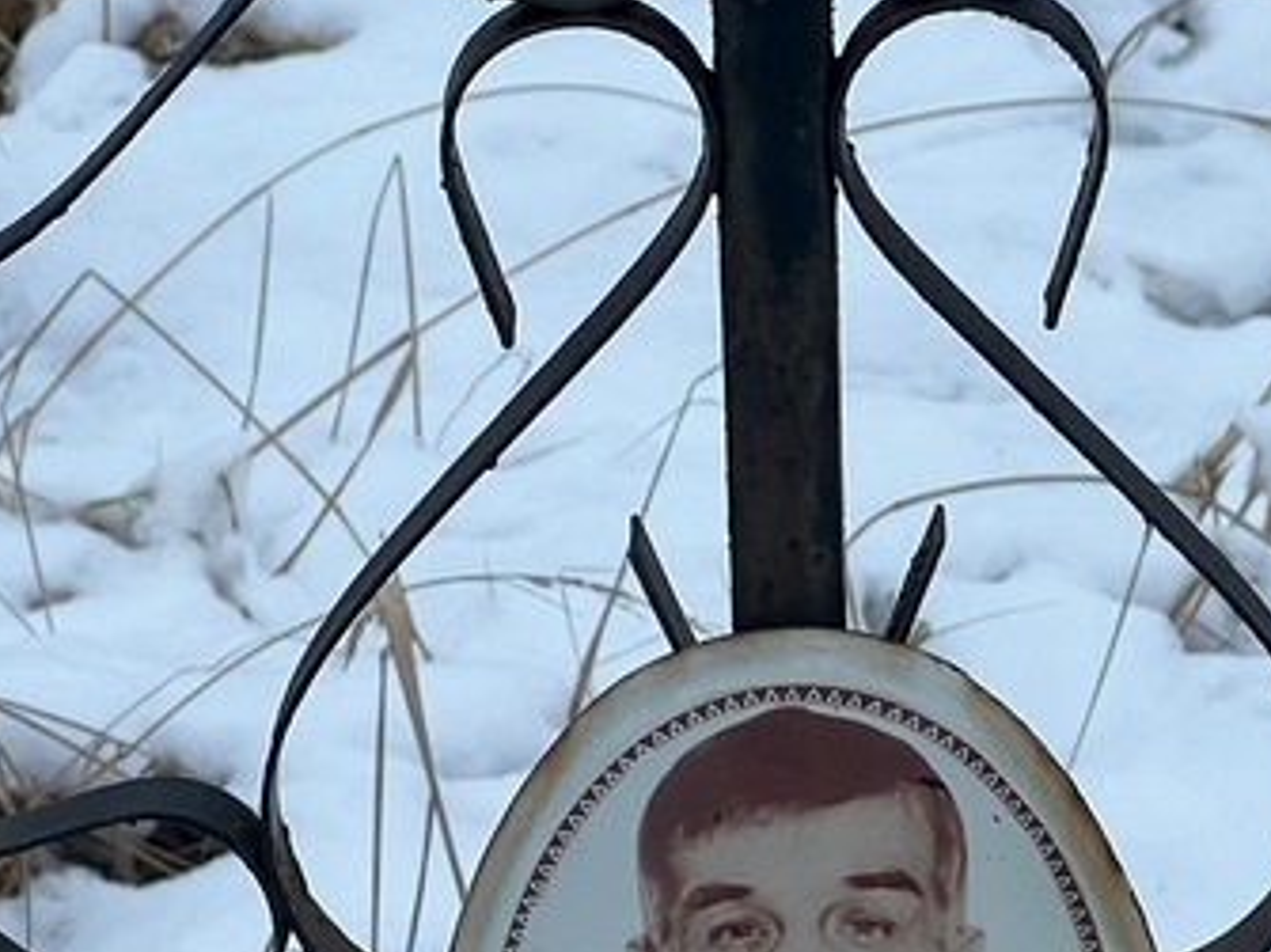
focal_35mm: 184
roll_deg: +0.2
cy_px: 1089
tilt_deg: -24.0
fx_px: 6754
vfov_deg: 8.0
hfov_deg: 10.7
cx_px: 895
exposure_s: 1/99
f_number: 2.8
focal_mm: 9
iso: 100
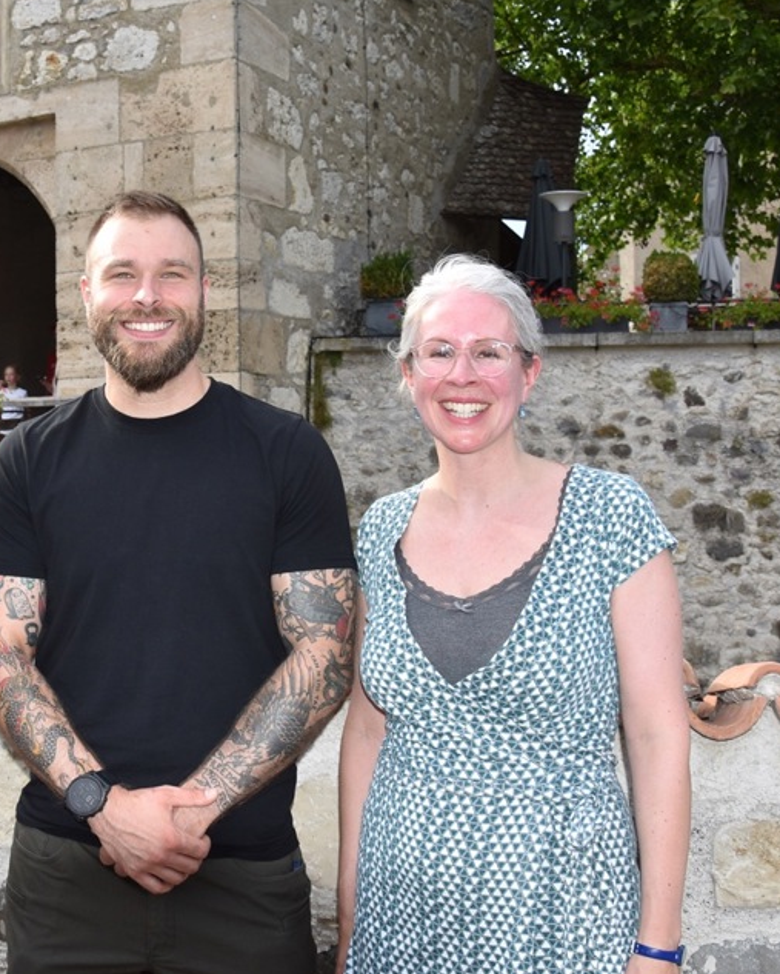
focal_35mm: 48
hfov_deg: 30.5
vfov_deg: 38.7
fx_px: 1384
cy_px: 429
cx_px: 125
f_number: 5.6
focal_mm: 18
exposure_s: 1/200
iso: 100
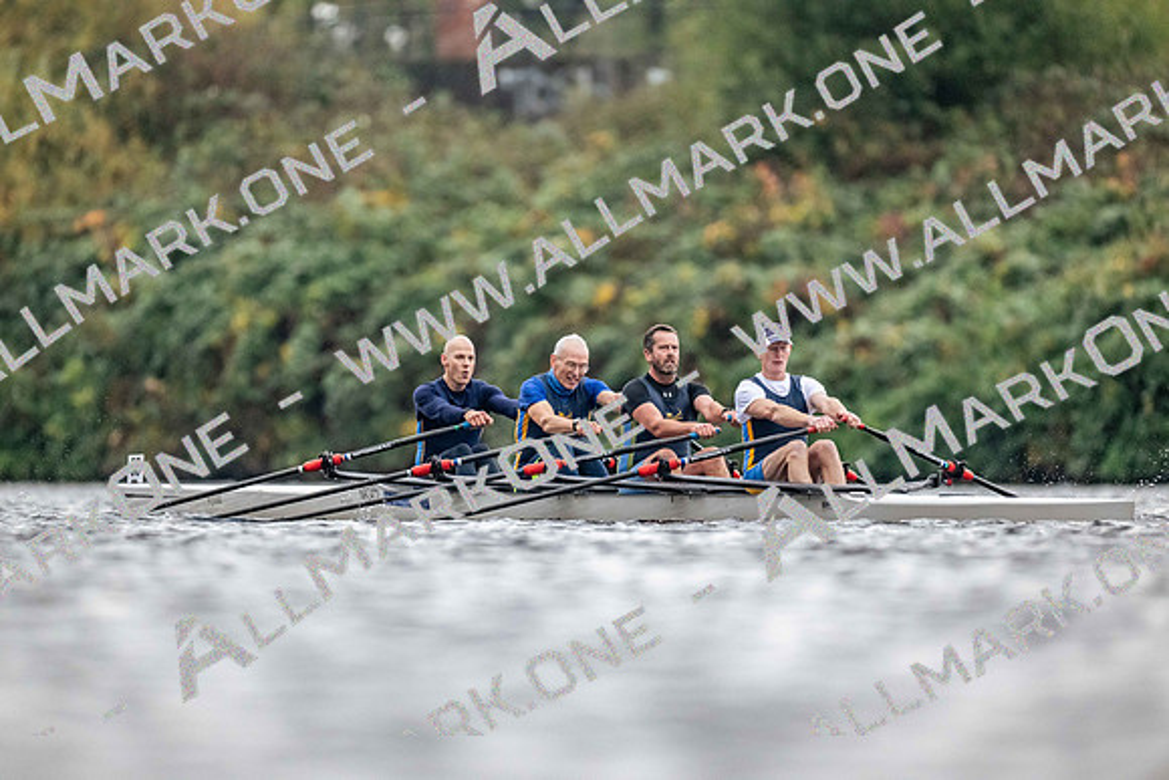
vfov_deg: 2.3
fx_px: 19487
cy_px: 390
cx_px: 584
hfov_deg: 3.4
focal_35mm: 600
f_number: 4
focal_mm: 600
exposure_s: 1/2500
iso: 4500
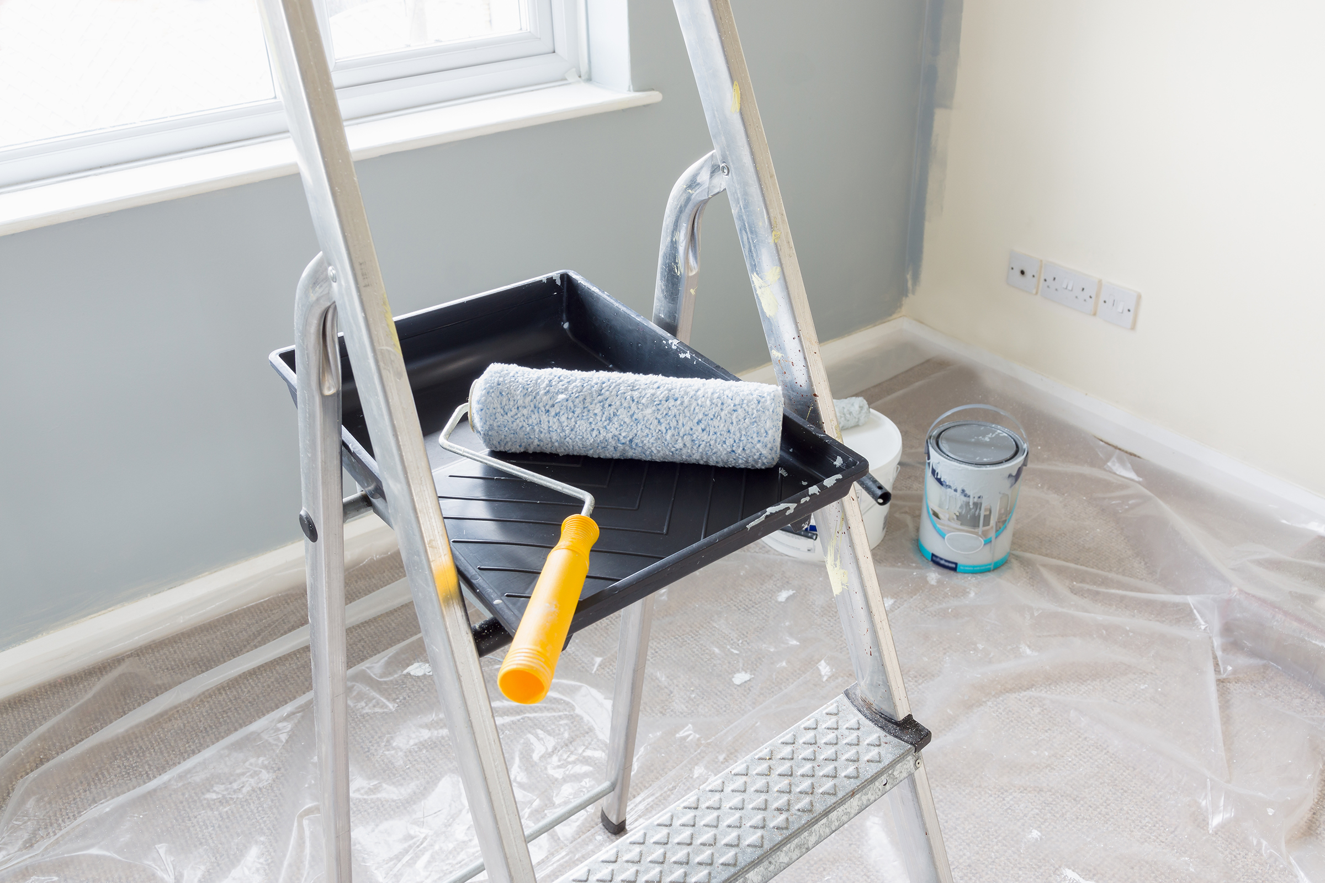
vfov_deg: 43.6
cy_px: 442
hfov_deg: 61.9
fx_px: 1104
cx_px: 662
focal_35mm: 30
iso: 100
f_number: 8
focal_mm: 20
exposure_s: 1/2.5
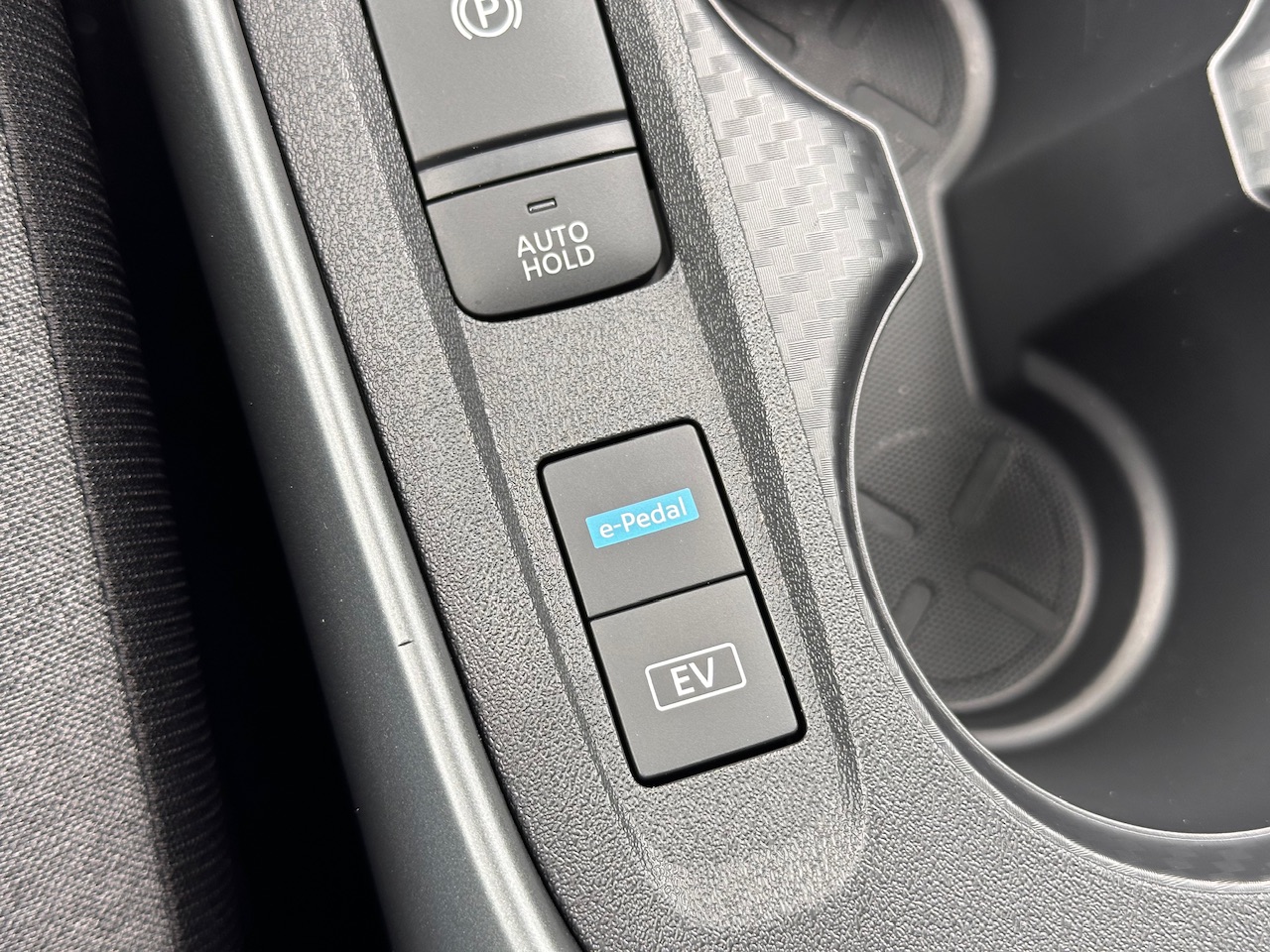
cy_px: 476
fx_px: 1761
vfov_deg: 30.3
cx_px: 635
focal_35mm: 48
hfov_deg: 39.7
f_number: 1.78
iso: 80
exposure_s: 1/110
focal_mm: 6.86
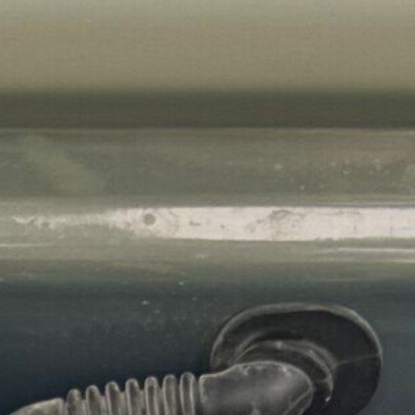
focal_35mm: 181
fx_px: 2455
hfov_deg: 9.6
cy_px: 1304
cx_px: 305
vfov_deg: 8.1
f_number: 1.78
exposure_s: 1/172
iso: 80
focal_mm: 6.76
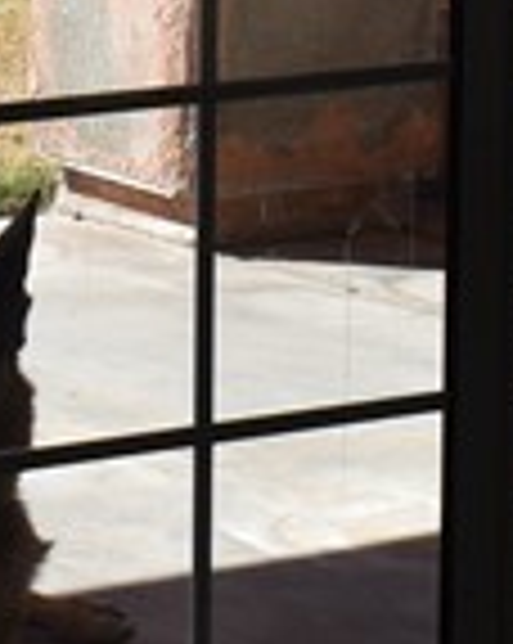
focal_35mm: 268
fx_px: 5089
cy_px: -518
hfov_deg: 5.8
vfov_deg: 7.0
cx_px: 216
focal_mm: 25
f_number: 8
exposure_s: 1/250
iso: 125
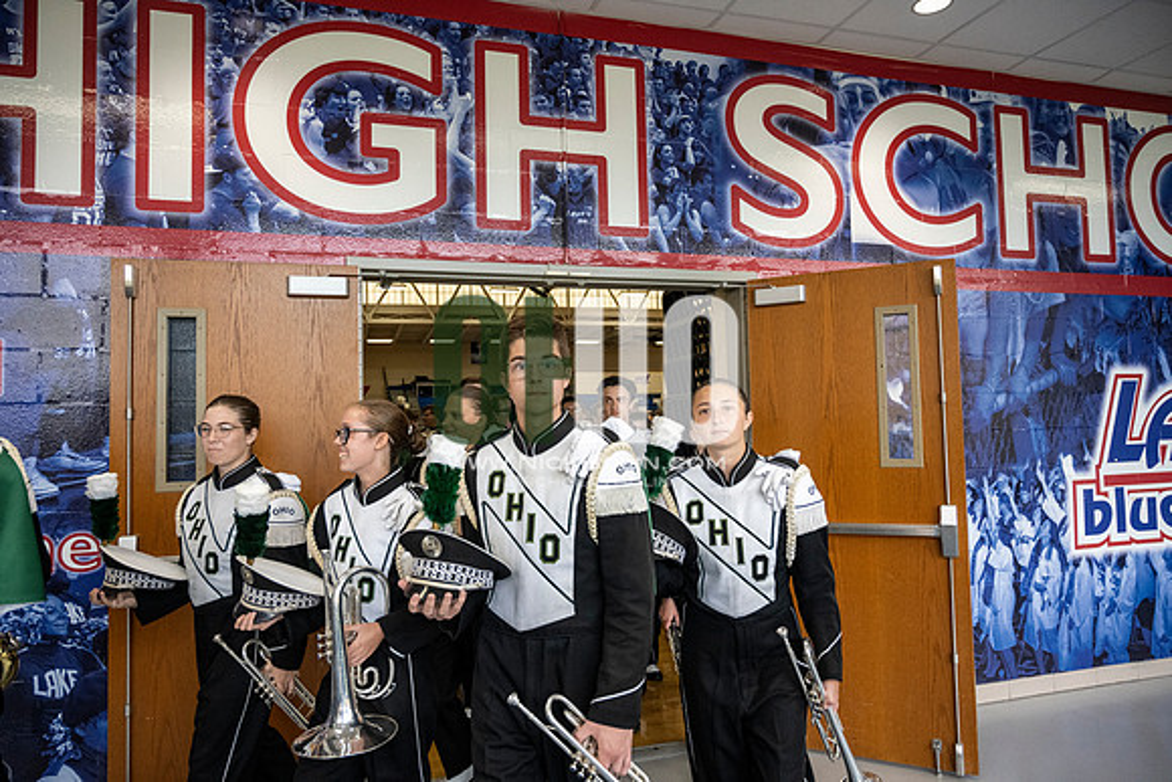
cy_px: 391
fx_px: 781
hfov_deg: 73.7
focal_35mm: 24
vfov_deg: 53.2
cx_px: 586
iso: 3200
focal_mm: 24
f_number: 4
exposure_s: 1/800
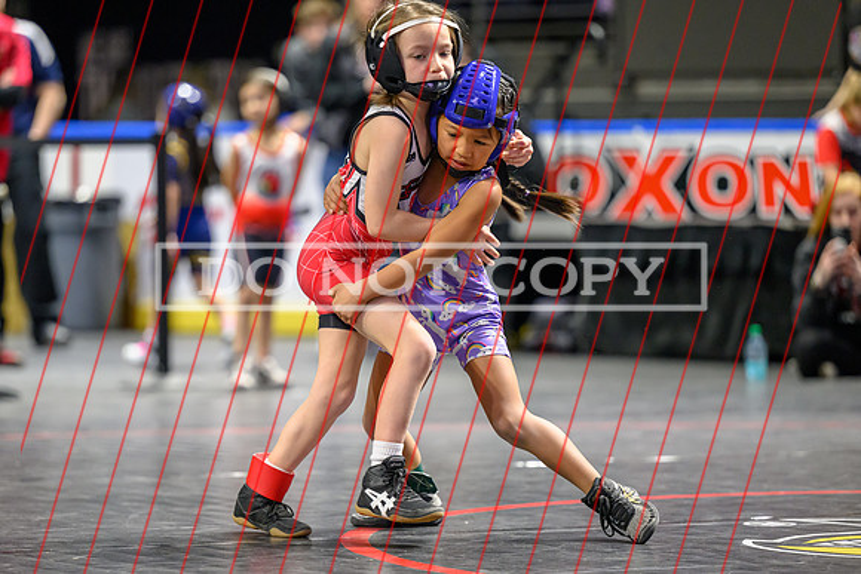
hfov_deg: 11.4
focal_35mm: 180
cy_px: 336
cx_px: 393
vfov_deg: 7.6
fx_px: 4303
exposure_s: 1/640
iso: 4500
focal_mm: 150
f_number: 2.8
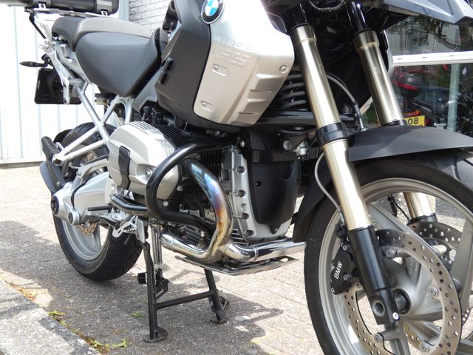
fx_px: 588
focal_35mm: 43
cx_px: 236
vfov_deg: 33.6
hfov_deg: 43.9
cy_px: 178
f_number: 3.7
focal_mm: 7.8
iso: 80
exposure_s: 1/160
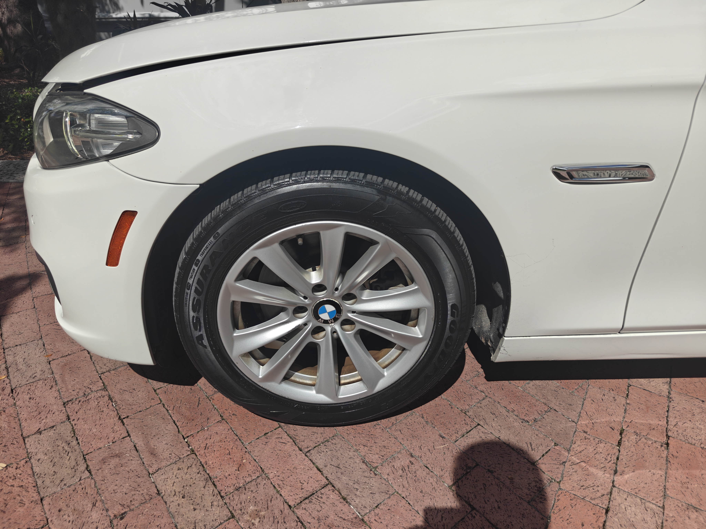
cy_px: 264
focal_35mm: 23
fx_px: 469
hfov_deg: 73.9
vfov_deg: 58.9
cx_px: 353
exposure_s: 1/5019
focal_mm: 6.06
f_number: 1.6
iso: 100
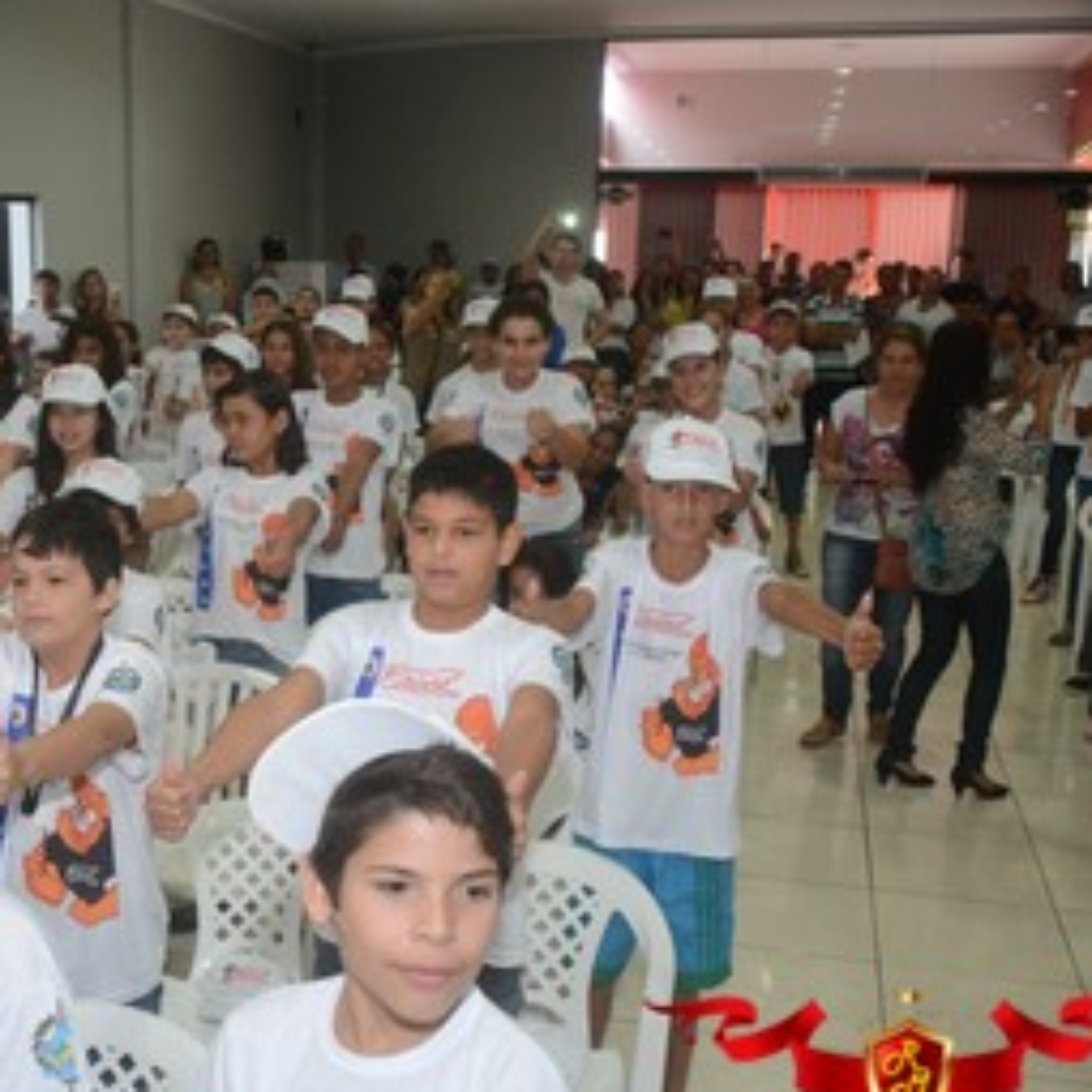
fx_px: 1606
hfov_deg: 36.6
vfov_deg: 37.5
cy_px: 625
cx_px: 266
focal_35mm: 45
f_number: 3.5
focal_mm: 20
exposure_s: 1/125
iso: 1600
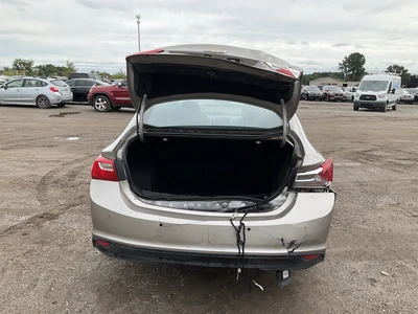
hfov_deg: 61.7
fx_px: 350
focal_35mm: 29
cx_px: 209
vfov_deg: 48.2
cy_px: 157
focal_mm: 3
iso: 25
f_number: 1.8
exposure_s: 1/1015
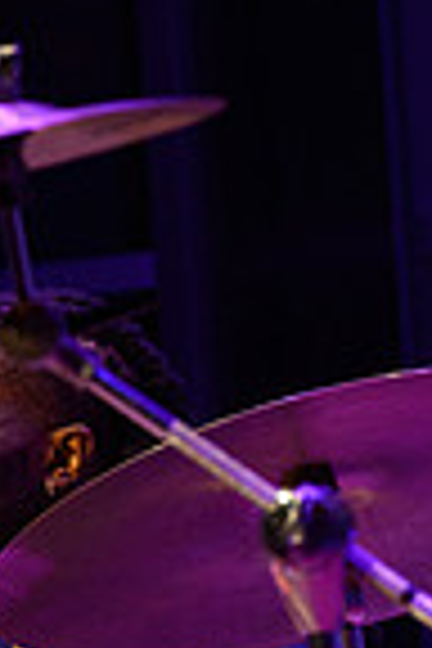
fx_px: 11231
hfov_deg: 2.2
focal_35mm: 624
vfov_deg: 3.3
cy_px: 994
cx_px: -171
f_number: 11
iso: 5000
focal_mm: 200
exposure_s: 1/125
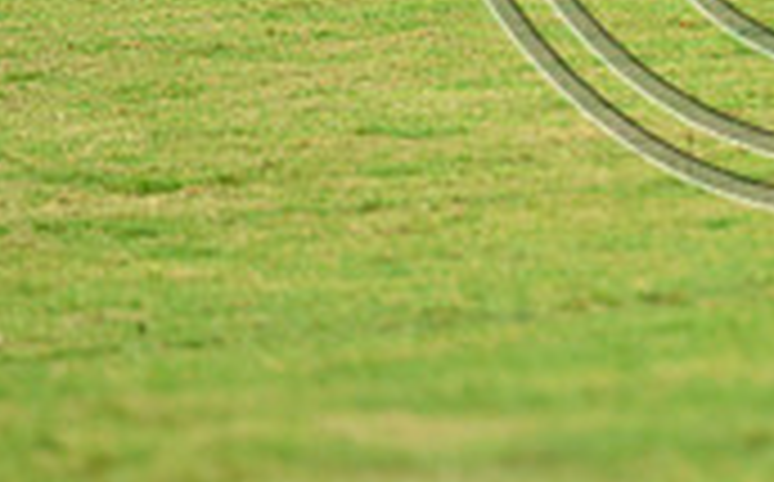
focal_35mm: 687
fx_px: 14473
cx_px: 832
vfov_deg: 1.9
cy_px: -302
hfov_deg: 3.1
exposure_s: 1/1000
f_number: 3.5
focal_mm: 200
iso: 1000
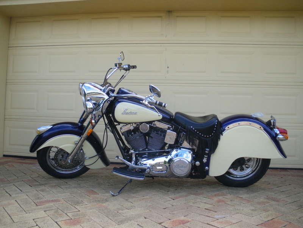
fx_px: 315
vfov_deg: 39.7
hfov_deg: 51.4
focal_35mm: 36
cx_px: 152
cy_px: 114
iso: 64
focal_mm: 6.3
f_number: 3.5
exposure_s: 1/200
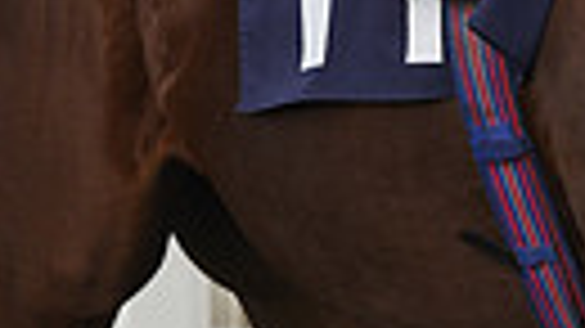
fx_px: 13428
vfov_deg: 1.4
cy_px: -429
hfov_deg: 2.5
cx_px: 724
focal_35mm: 866
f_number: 5.6
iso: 640
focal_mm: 185
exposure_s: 1/2500
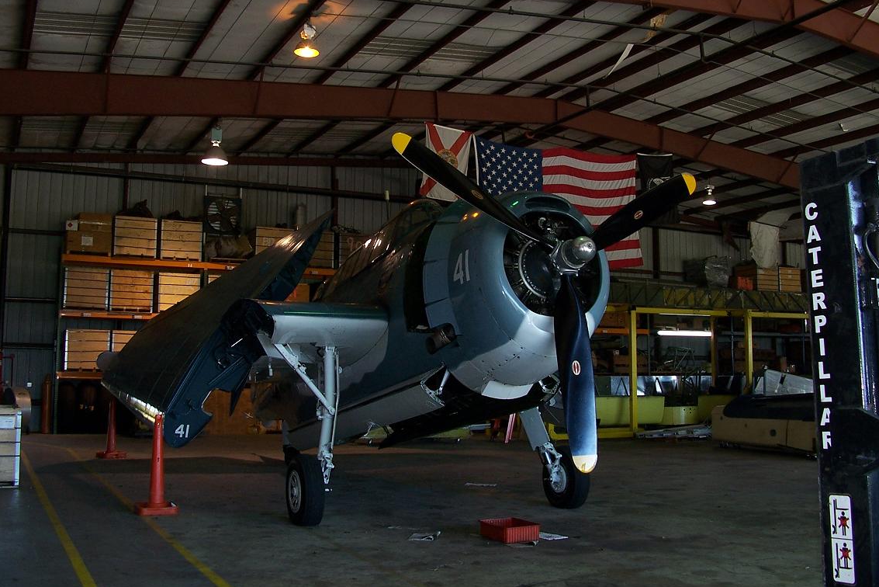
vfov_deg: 35.9
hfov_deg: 51.9
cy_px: 261
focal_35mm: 37
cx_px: 433
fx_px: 904
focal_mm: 6
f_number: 2.8
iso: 80
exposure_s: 1/60
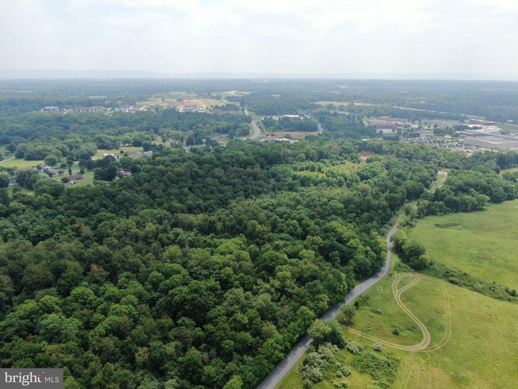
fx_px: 359
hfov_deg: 71.6
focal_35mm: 24
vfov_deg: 56.8
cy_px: 194
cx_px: 259
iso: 100
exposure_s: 1/1000
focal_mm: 4.39
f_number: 2.8
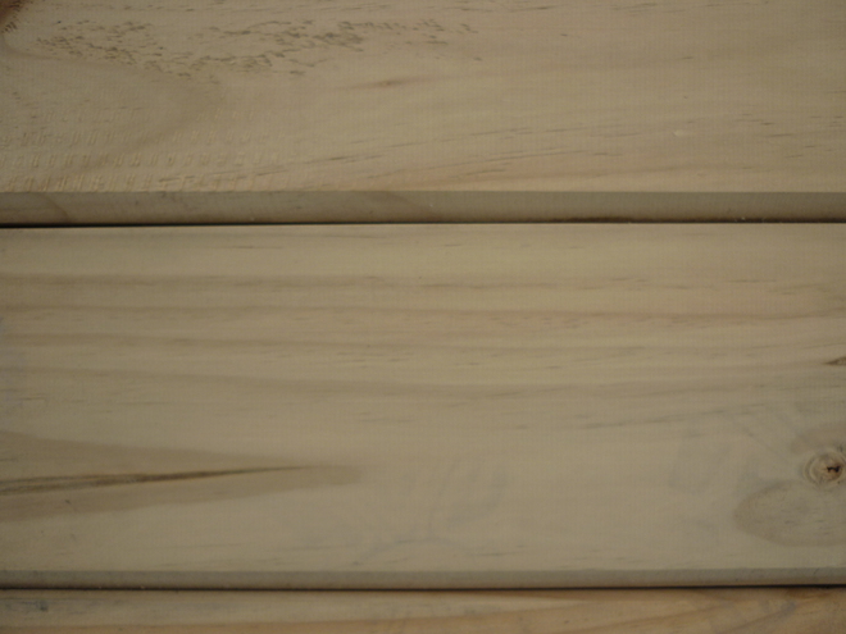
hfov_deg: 55.4
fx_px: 807
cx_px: 423
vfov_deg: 42.9
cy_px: 317
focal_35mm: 33
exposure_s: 1/200
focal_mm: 5.5
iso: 80
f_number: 8
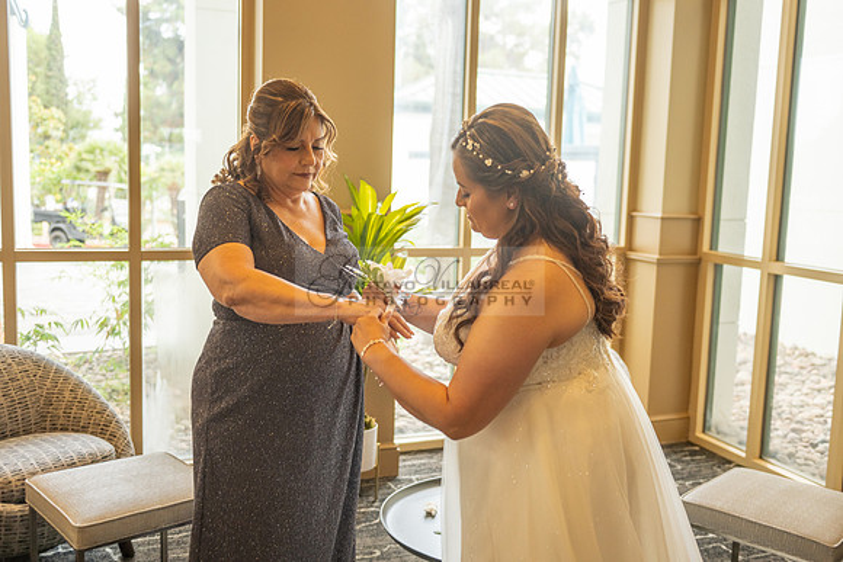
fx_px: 843
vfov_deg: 36.9
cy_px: 281
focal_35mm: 36
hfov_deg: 53.1
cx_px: 422
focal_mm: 36
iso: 500
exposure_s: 1/160
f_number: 3.2
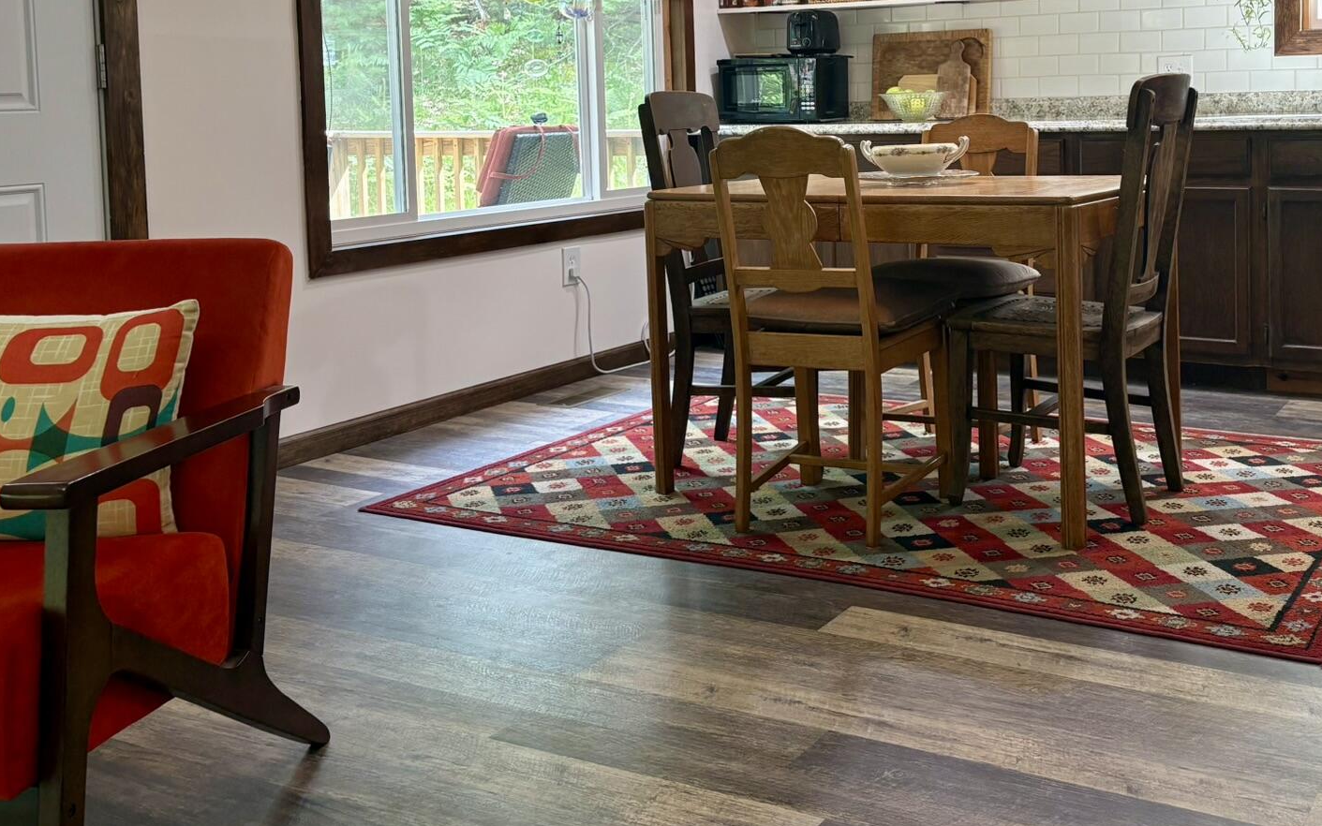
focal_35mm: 40
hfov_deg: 48.8
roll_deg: +1.4
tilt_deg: -3.3
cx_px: 821
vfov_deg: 31.3
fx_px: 1441
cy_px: 179
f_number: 1.6
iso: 100
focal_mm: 5.96
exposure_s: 1/120
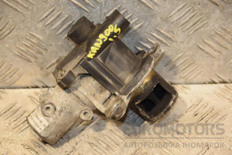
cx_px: 116
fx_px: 773
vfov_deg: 11.4
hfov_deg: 17.1
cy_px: 78
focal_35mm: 120
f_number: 5.3
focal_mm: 80
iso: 800
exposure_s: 1/160
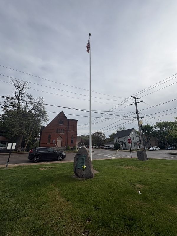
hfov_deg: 85.7
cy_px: 118
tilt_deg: +18.2
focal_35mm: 14
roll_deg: -0.6
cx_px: 88
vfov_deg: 102.1
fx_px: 95
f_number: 2.2
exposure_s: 1/3247
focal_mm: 2.22
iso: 50
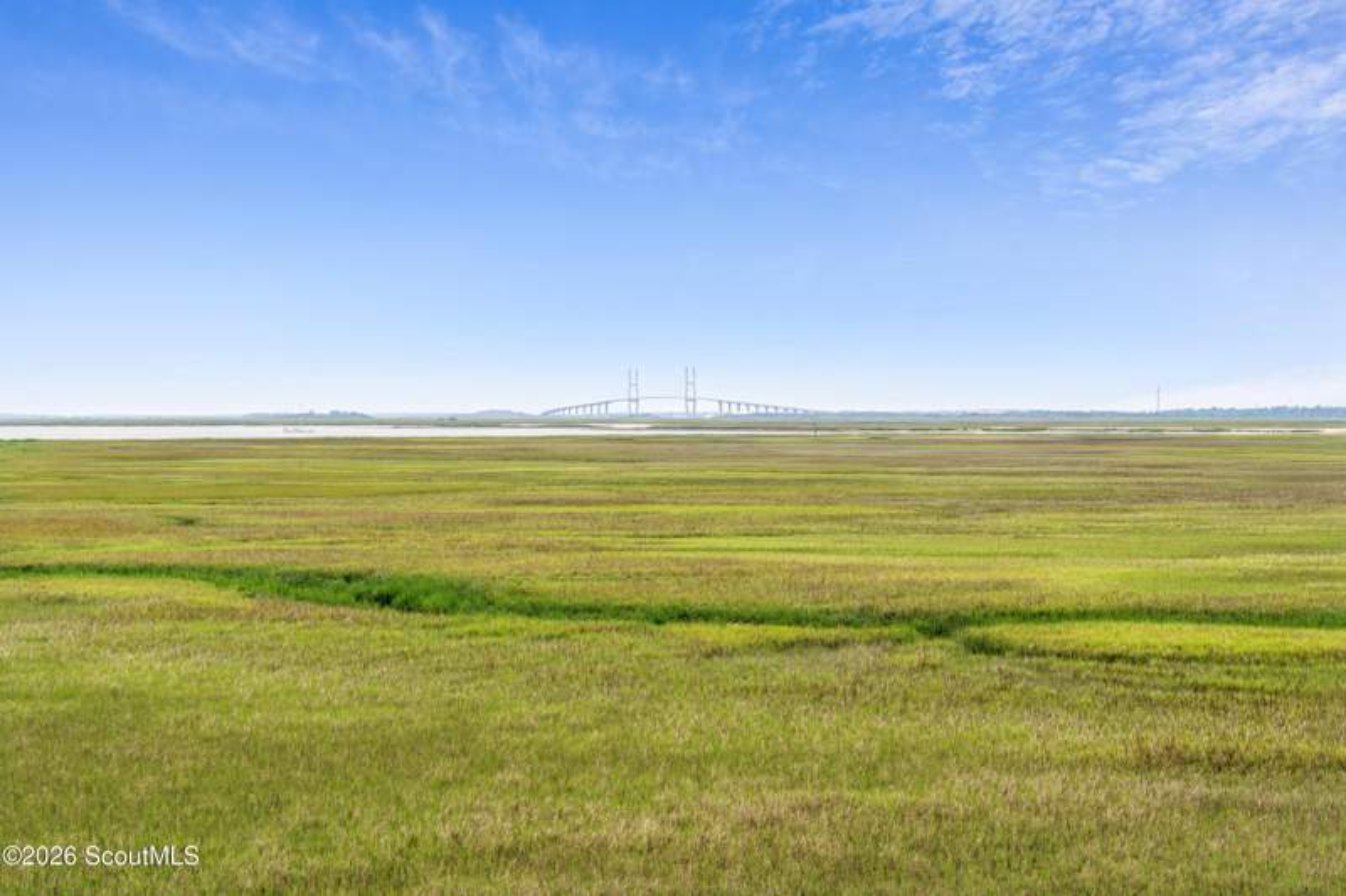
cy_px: 448
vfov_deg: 18.2
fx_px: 2803
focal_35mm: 75
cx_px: 673
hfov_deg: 27.0
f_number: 13
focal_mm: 75
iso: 250
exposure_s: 1/100
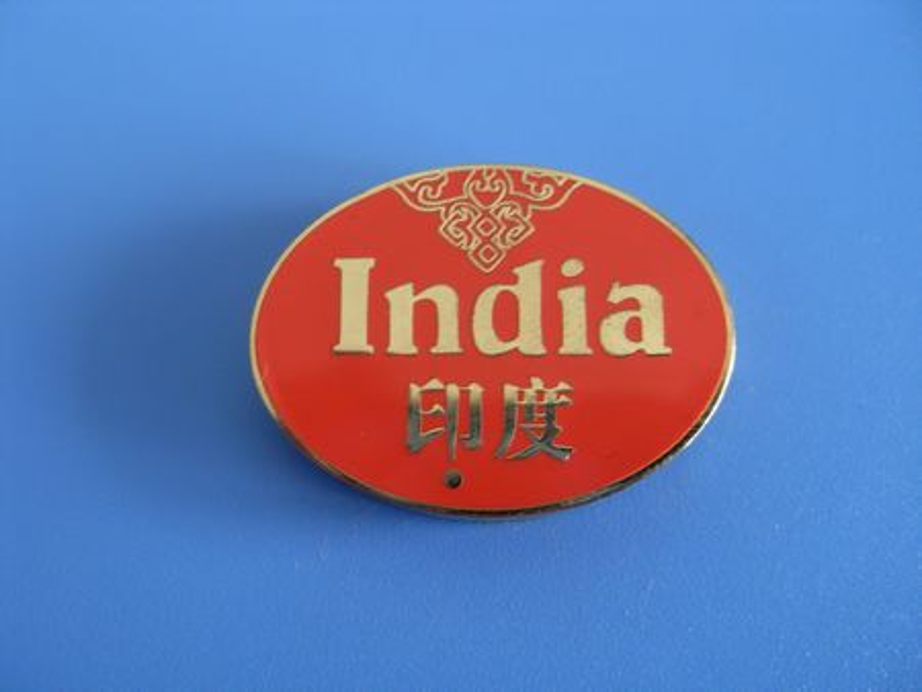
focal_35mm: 35
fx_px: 933
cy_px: 346
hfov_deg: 52.6
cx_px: 461
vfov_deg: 40.7
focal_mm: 6.3
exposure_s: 1/20
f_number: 2.8
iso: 200
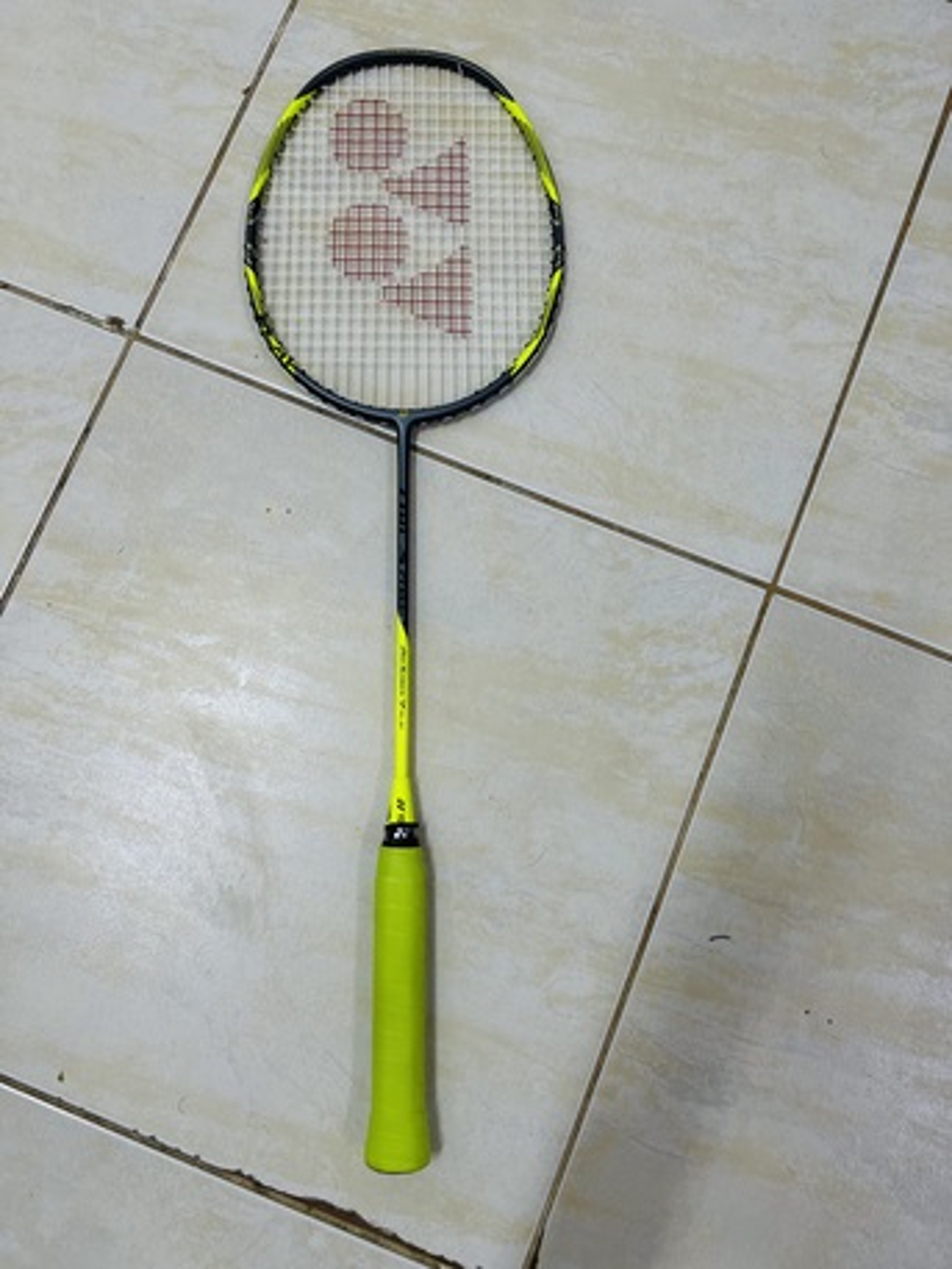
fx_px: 953
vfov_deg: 67.3
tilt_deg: -81.8
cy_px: 634
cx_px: 476
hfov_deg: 53.1
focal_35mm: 26
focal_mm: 5.7
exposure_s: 1/121
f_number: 1.5
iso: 100
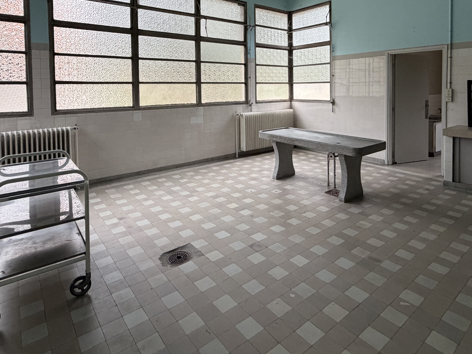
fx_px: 300
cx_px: 242
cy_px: 96
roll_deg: +1.2
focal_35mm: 22
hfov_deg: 76.4
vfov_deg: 58.4
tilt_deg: -1.1
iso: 320
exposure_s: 1/121
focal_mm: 2.22
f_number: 2.2
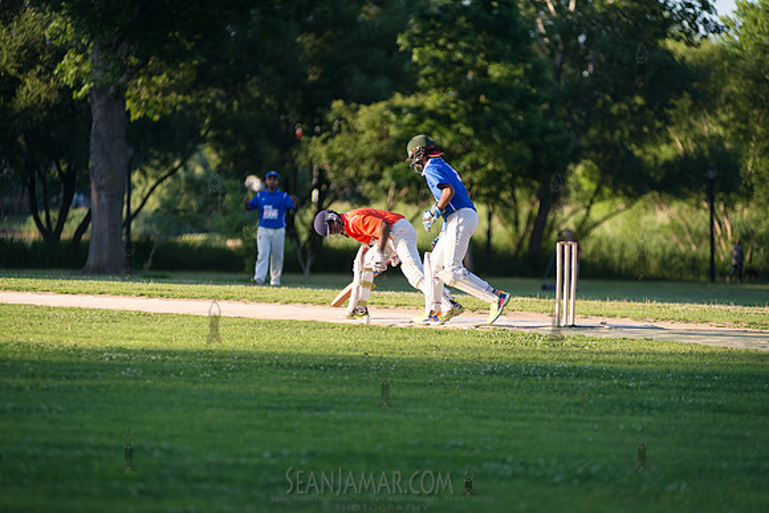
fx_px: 4273
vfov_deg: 6.9
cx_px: 384
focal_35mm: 200
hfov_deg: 10.3
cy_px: 256
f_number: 2.8
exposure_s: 1/2500
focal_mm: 200
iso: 400
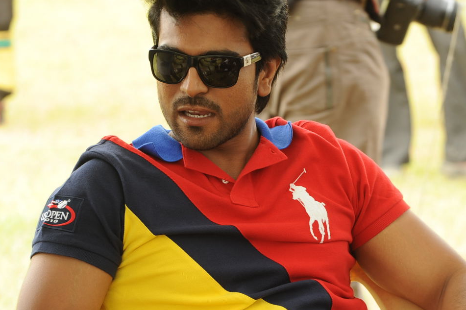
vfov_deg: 5.6
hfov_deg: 8.4
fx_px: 3157
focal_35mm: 244
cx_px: 239
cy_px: 180
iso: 400
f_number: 7.1
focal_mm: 145
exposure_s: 1/125
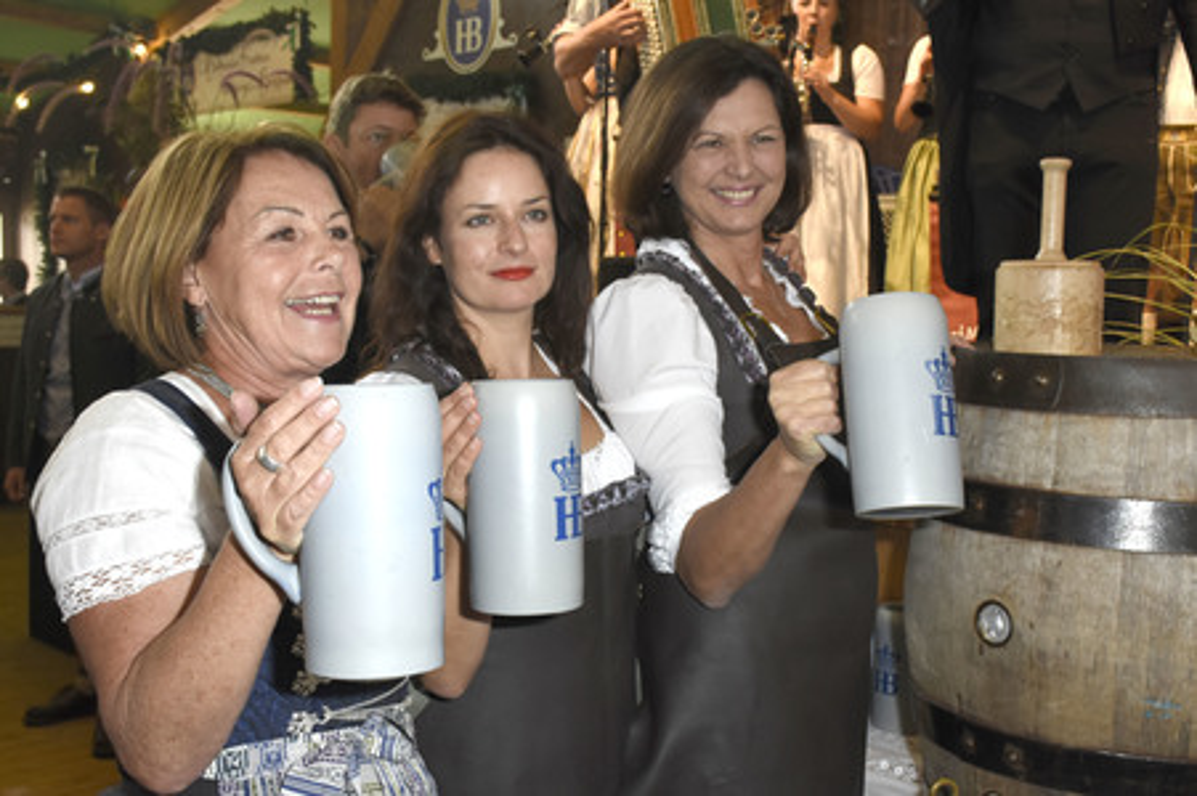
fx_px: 1296
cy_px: 398
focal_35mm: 39
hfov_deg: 49.6
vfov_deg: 34.2
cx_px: 598
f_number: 6.3
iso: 800
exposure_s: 1/100
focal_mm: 26
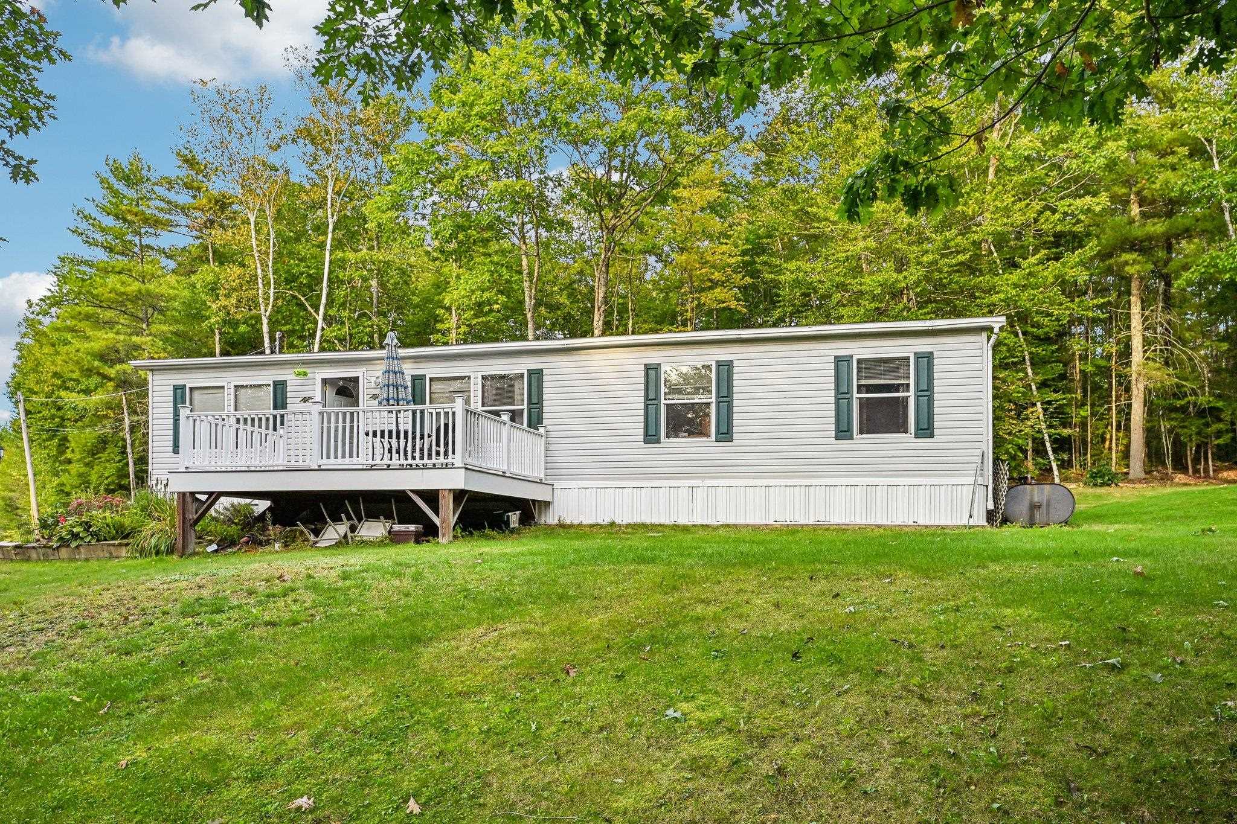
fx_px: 859
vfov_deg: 51.3
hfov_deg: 71.5
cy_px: 412
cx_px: 618
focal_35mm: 25
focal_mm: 25
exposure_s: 1/100
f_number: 8
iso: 400
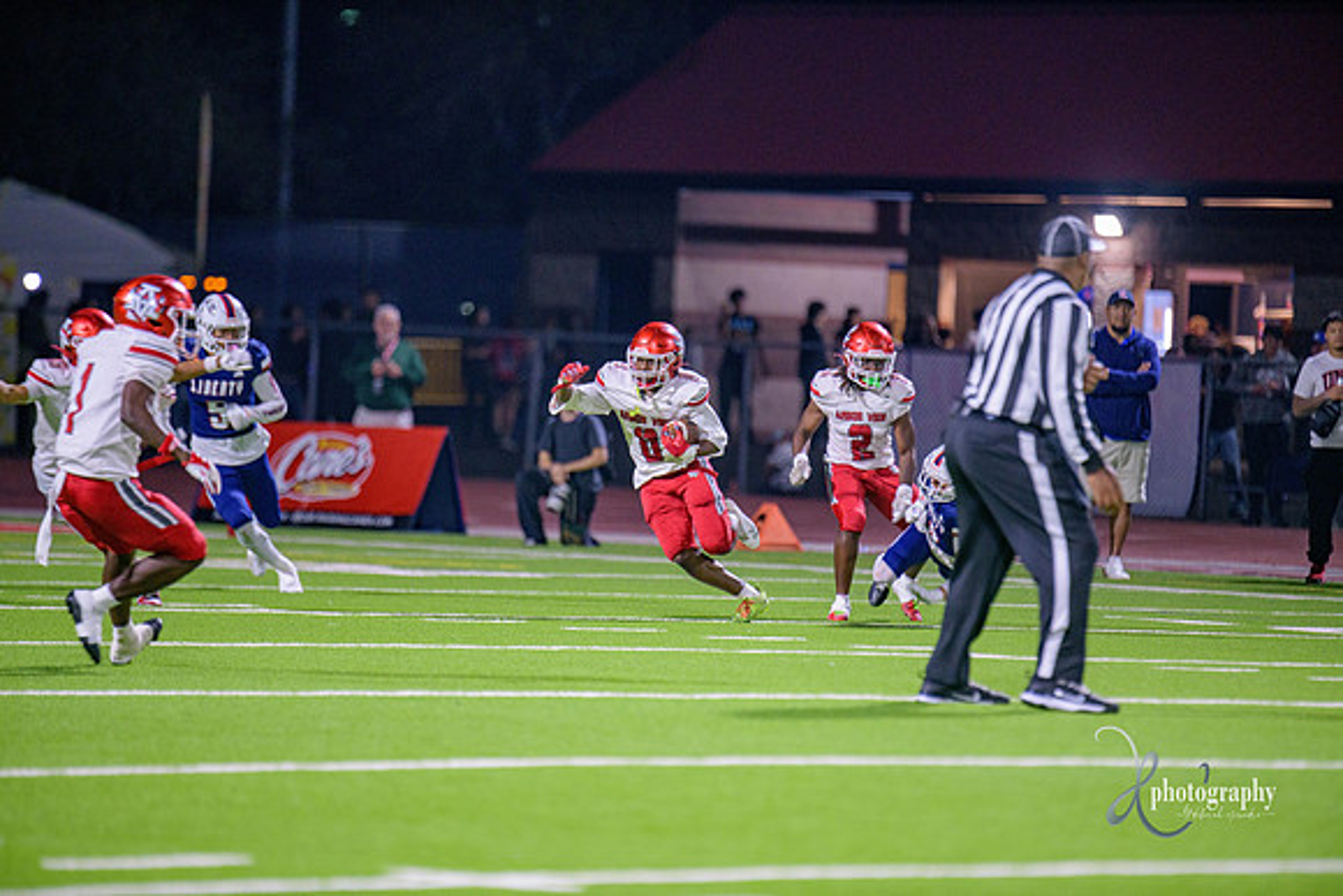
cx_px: 672
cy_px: 448
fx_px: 11194
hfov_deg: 6.9
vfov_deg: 4.6
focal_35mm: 300
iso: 2000
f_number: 2.8
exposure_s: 1/250
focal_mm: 300
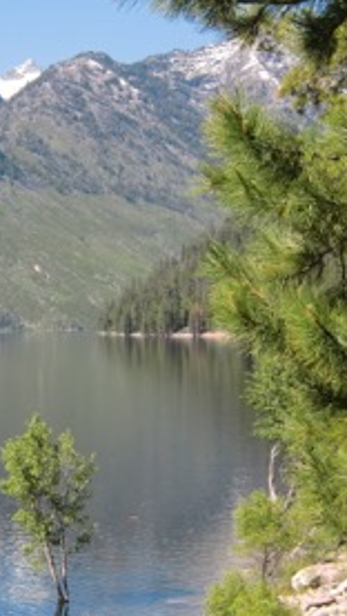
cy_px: 334
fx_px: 1700
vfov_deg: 20.5
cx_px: -31
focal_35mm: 104
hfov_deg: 11.5
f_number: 4.2
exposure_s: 1/400
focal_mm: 9.8
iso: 64
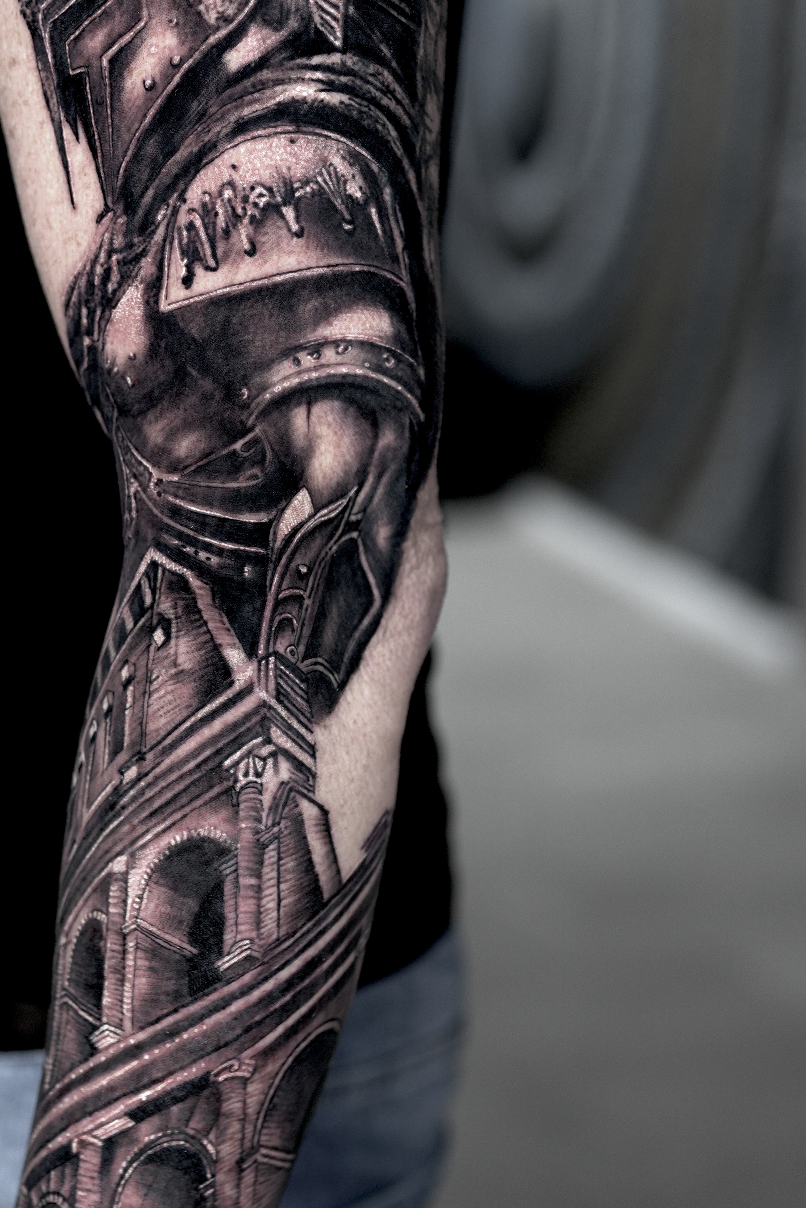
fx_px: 2149
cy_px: 624
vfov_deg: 31.4
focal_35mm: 64
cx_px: 180
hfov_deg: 21.0
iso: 400
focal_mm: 35
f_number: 2
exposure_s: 1/80
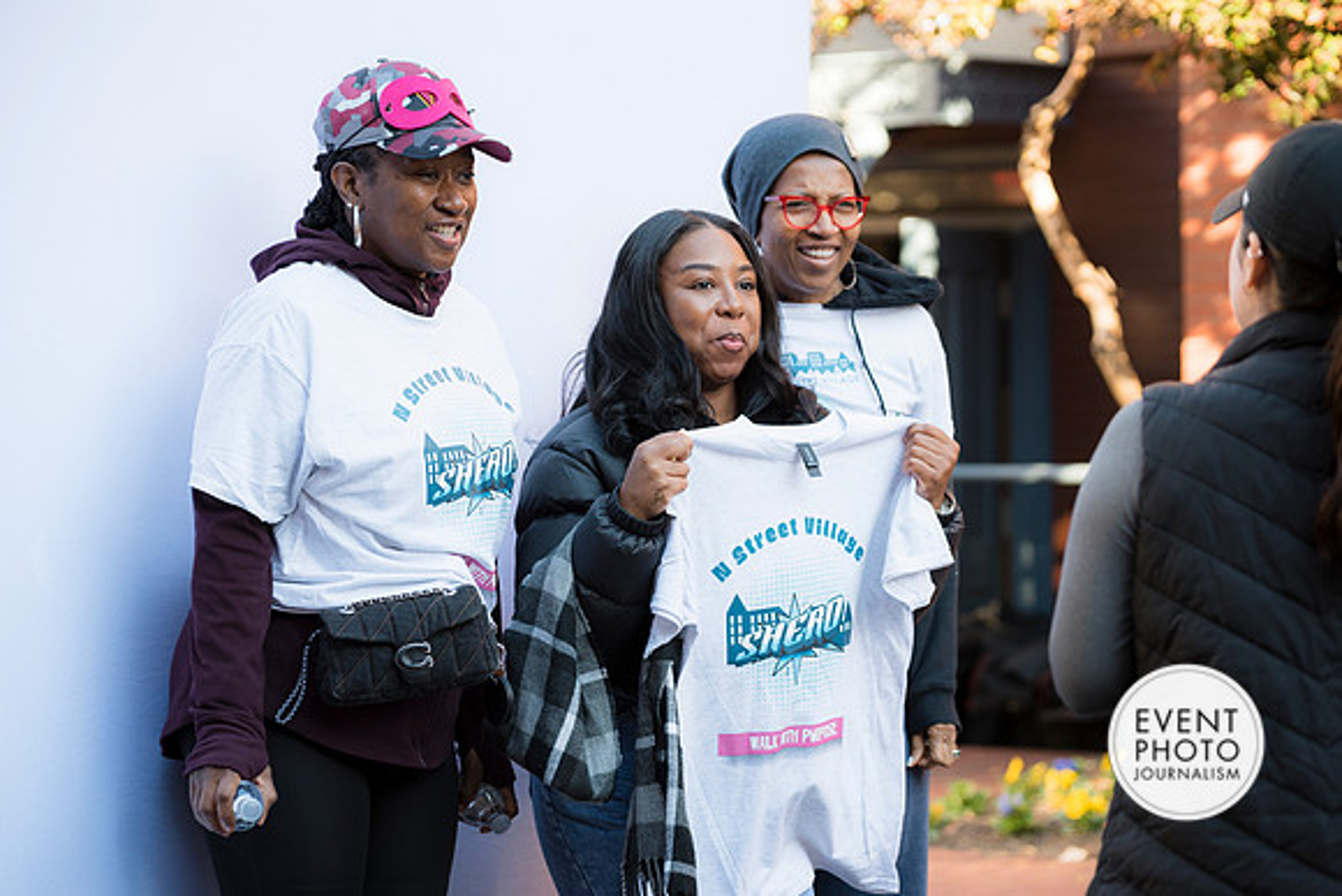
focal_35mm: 112
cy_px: 448
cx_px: 671
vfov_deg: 12.2
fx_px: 4176
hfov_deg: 18.3
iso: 280
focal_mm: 112
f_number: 4
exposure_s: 1/200
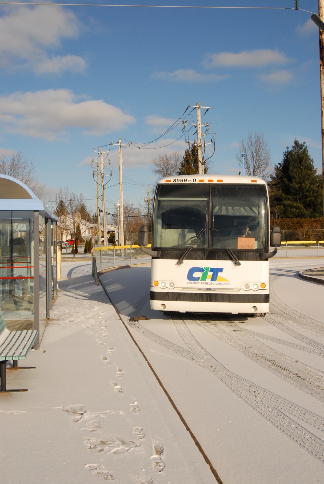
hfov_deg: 30.0
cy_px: 242
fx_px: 606
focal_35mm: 45
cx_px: 162
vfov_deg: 43.6
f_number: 14
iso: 400
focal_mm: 30
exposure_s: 1/500
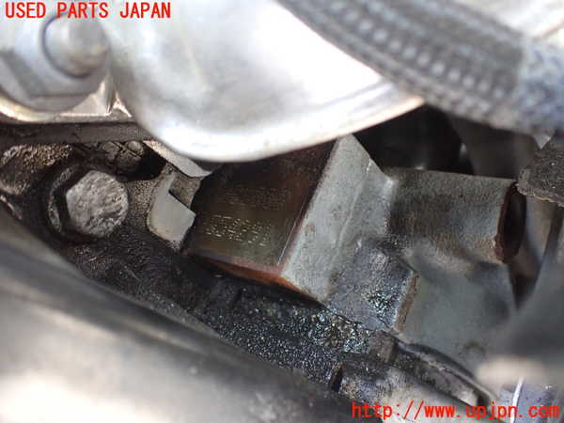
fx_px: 489
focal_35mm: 30
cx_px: 282
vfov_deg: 46.8
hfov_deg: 60.0
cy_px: 212
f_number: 2.3
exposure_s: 1/80
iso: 800
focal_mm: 5.4
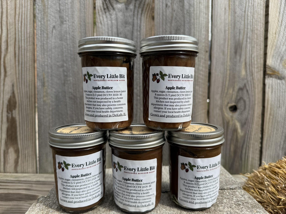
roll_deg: +1.1
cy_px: 107
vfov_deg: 56.8
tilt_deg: -3.6
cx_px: 143
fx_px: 198
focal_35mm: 24
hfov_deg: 71.6
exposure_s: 1/1812
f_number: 1.78
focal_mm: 6.76
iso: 80
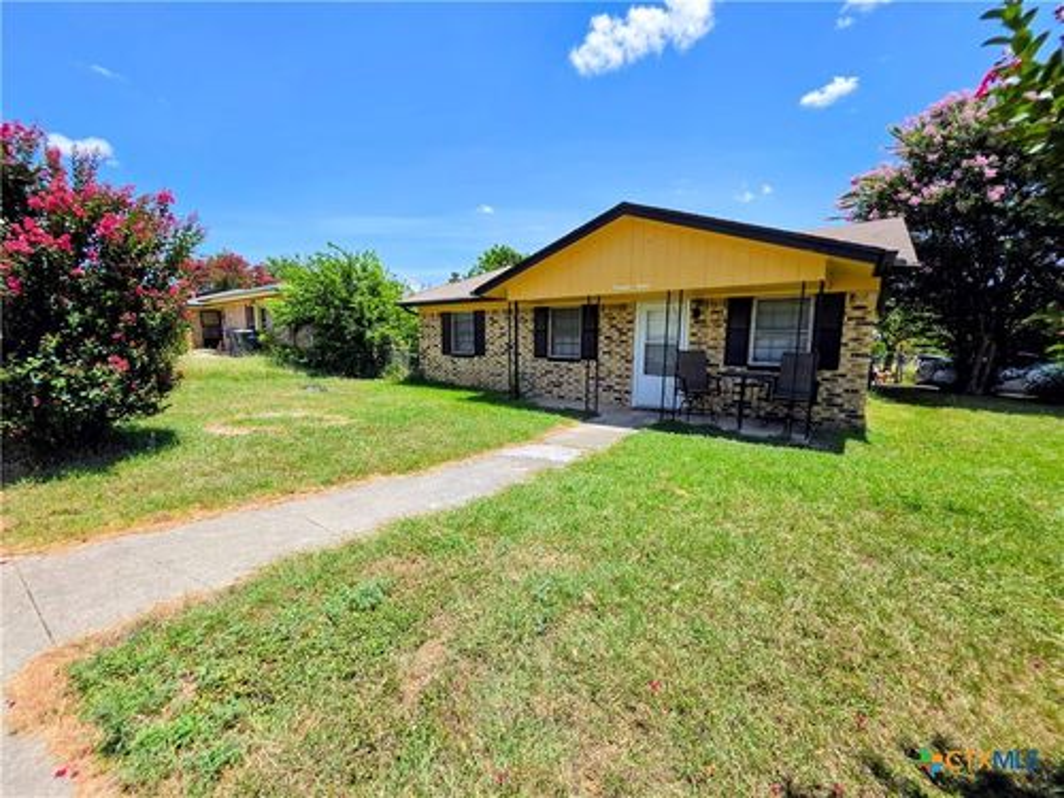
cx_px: 532
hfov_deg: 106.2
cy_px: 399
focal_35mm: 13
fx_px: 400
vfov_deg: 89.9
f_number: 1.9
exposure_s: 1/1628
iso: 32
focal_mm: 2.2
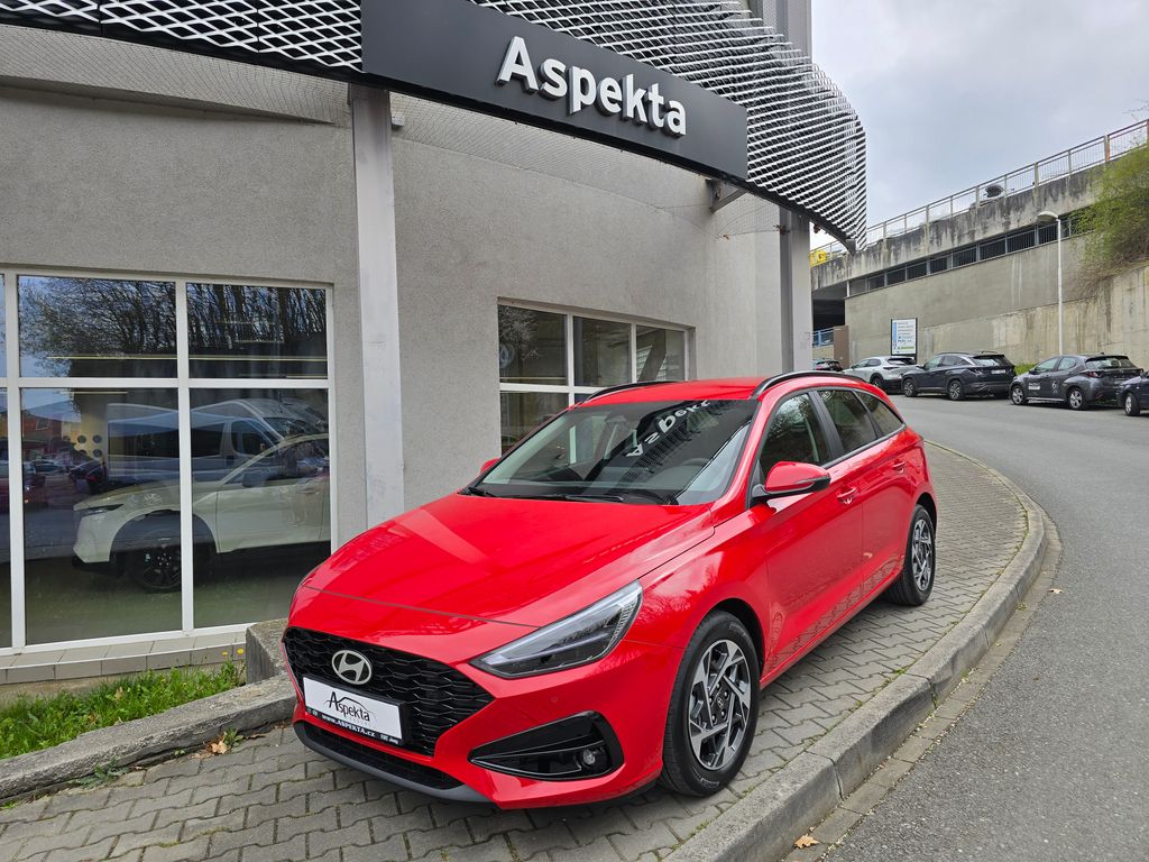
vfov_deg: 58.9
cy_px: 431
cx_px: 574
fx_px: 763
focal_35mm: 23
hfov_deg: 73.9
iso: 12
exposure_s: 1/447
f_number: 1.7
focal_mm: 6.3
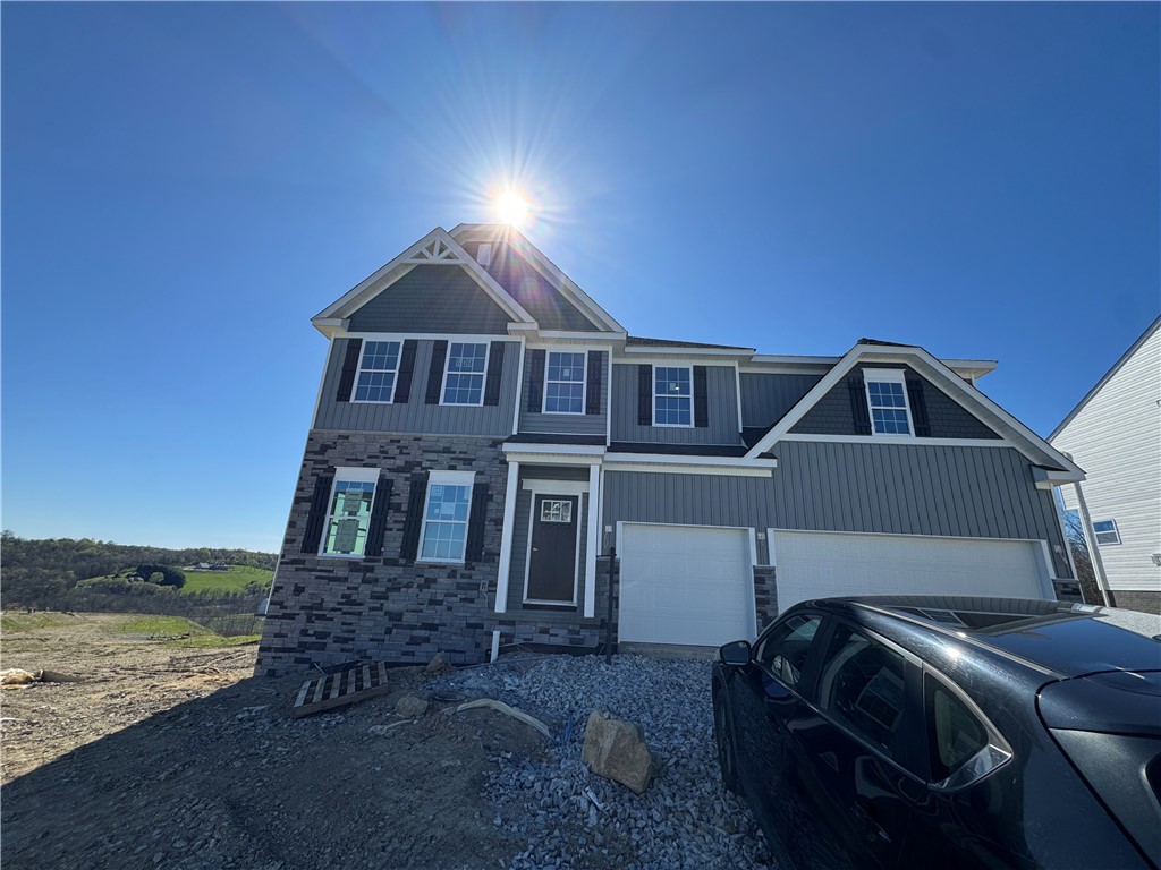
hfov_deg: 102.1
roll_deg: -3.0
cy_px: 435
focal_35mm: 14
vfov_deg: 85.7
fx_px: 470
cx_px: 580
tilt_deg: +18.5
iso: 50
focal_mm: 2.22
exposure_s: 1/1880
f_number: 2.2
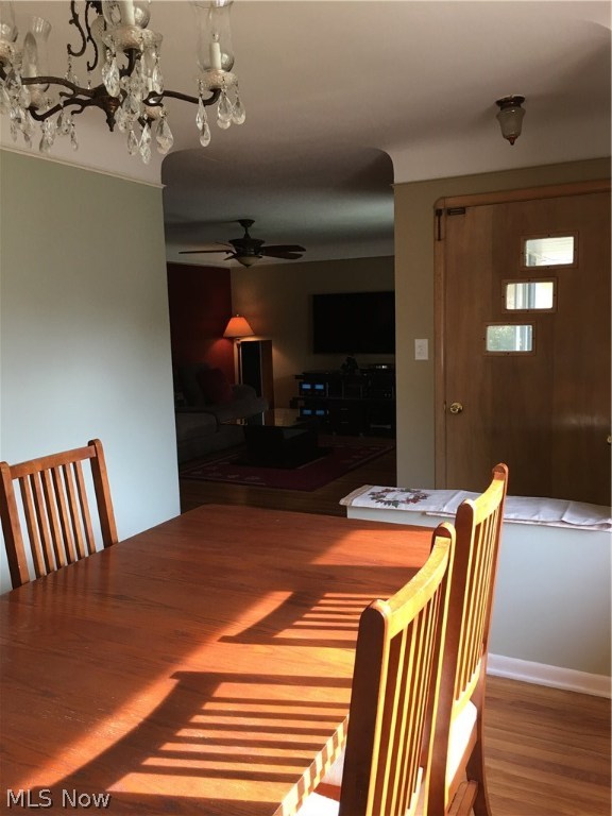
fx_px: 684
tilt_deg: -6.4
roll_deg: +1.0
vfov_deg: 61.7
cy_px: 408
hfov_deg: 48.2
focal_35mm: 29
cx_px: 306
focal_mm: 4.15
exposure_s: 1/30
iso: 32
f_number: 2.2
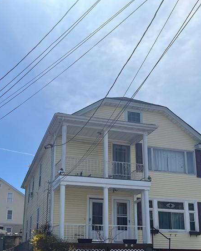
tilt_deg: +14.2
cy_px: 171
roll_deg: +0.9
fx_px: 350
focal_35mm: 47
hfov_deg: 32.1
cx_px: 104
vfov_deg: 39.0
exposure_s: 1/7353
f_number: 1.6
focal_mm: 5.1
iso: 50
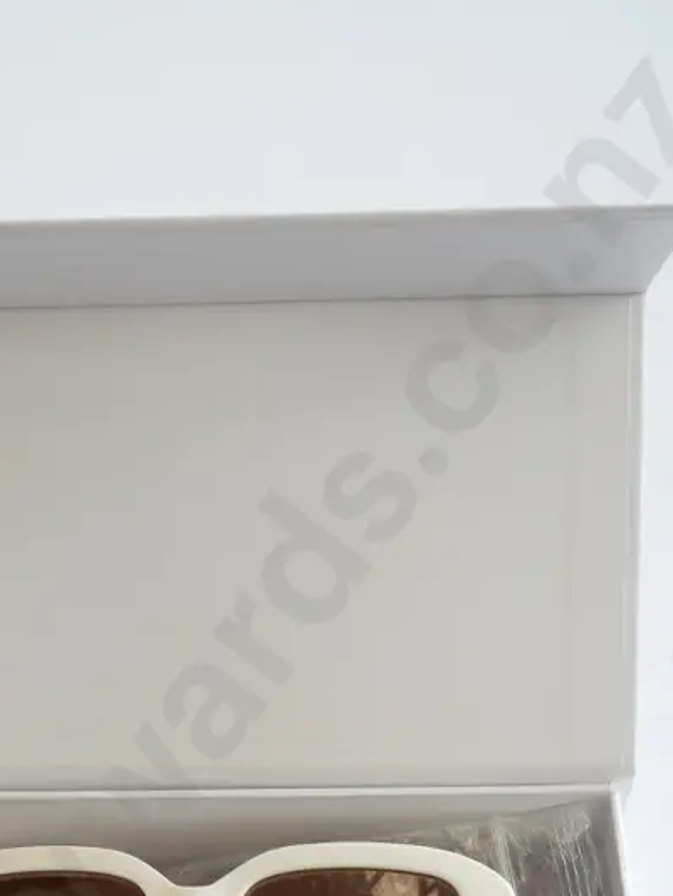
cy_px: 768
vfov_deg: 27.4
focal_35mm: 69
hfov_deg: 21.1
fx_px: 1787
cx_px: 163
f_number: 3.9
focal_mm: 18
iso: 640
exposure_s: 1/60
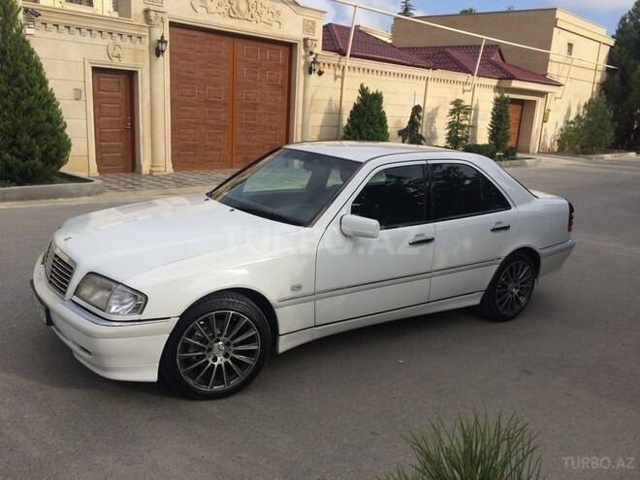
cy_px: 240
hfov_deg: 61.7
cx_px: 320
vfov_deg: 48.2
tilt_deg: -14.8
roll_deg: -2.9
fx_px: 536
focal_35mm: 29
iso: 32
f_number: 2.2
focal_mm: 4.15
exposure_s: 1/1709
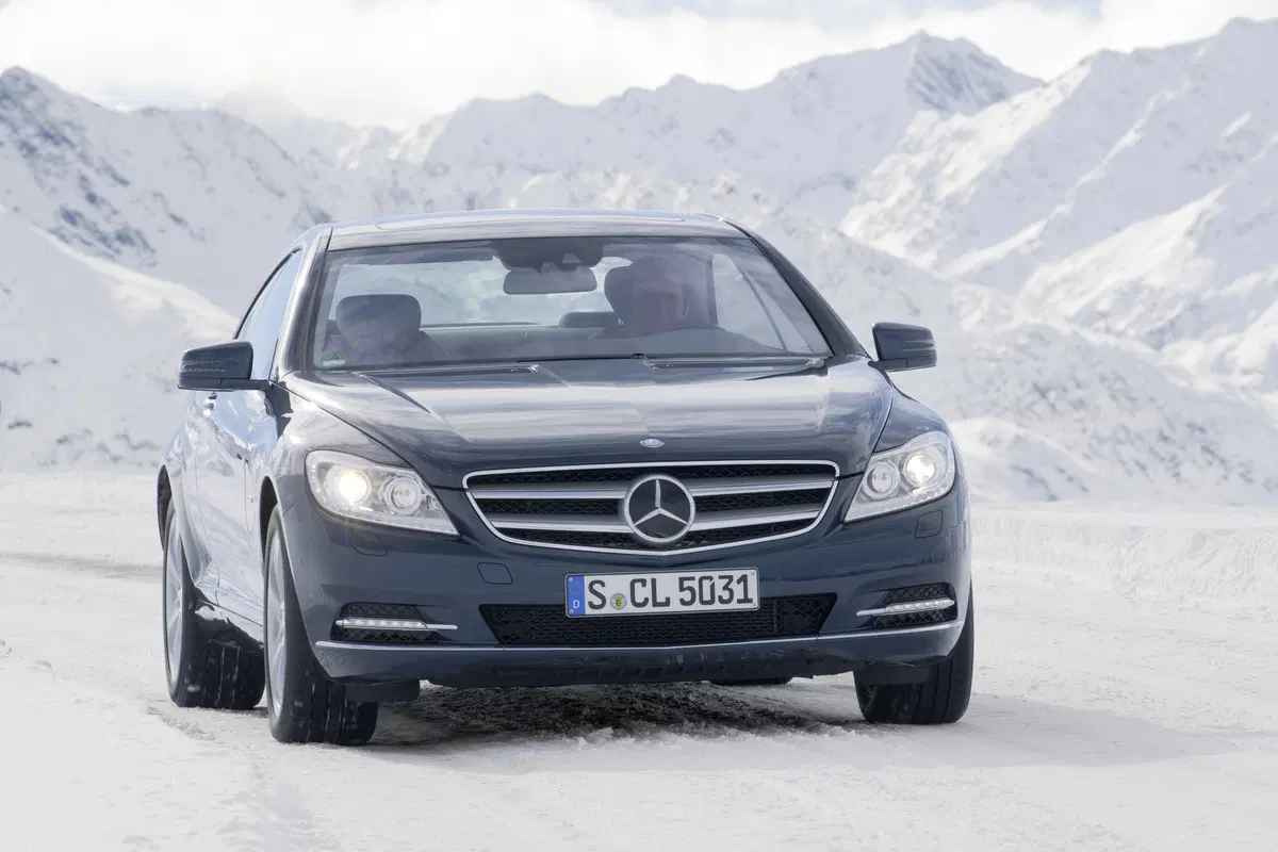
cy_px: 426
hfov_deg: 6.9
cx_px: 639
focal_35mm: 300
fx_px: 10649
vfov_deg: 4.6
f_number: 18
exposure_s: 1/80
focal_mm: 300
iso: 100
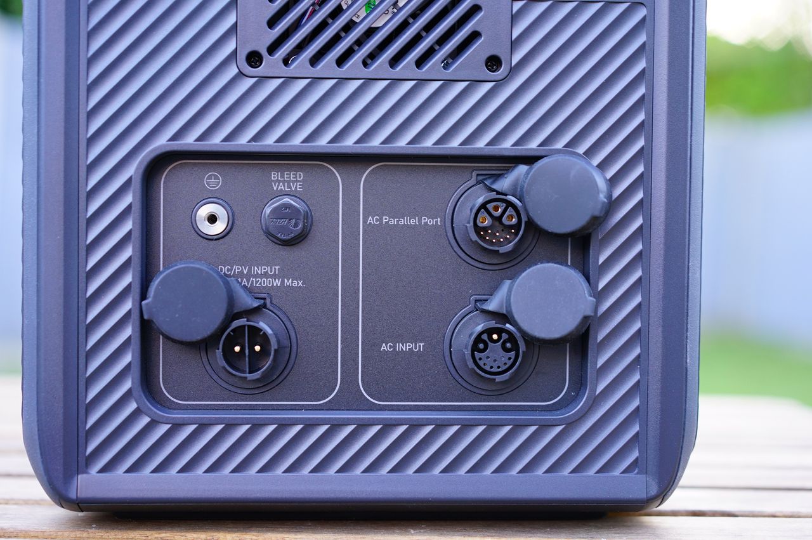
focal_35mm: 55
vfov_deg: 24.6
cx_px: 406
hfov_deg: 36.3
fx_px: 1239
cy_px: 270
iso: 320
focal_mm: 55
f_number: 2.8
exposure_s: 1/60
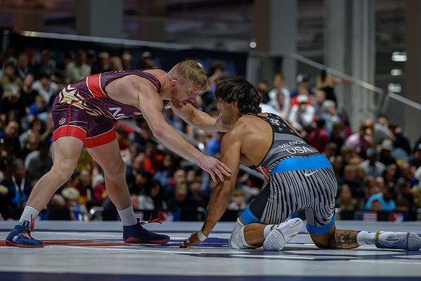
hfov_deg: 13.4
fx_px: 1794
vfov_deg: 9.0
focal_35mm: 153
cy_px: 127
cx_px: 231
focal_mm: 125
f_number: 2.8
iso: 5600
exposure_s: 1/640
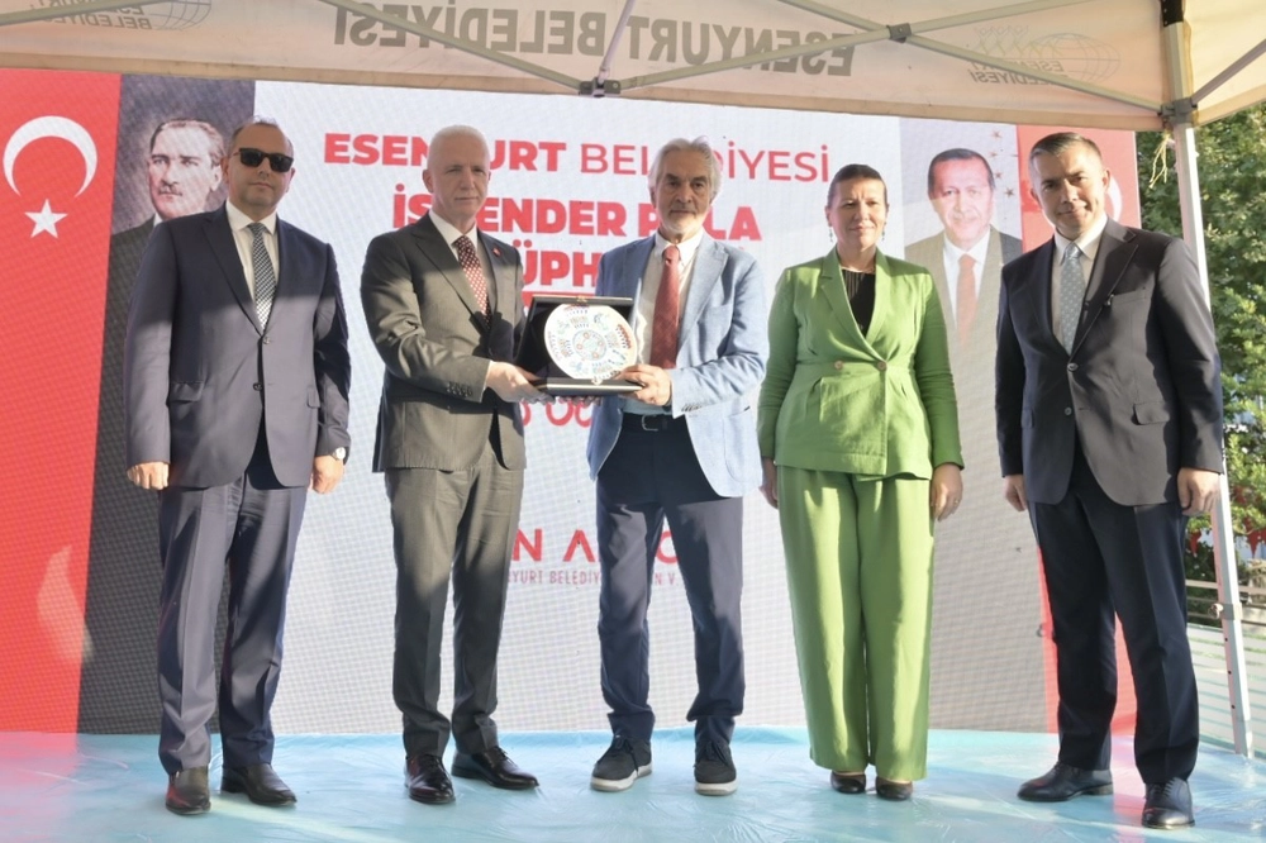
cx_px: 633
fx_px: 844
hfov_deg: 73.8
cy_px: 422
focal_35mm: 24
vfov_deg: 53.1
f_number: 6.3
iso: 500
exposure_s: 1/250
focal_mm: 24
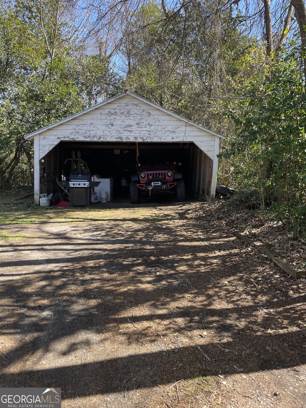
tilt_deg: -5.5
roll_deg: +0.8
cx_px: 153
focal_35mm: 26
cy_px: 204
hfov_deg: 53.1
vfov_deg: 67.3
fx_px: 306
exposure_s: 1/403
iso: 32
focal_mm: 4.2
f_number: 1.6
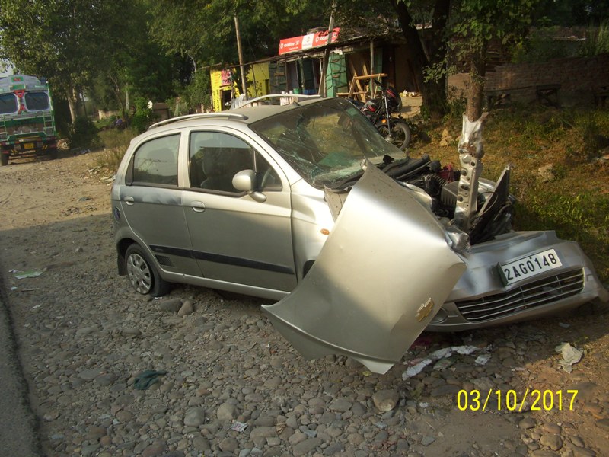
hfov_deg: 54.0
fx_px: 598
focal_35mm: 34
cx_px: 304
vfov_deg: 41.8
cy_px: 228
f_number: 5.6
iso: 80
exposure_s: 1/160
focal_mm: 5.7
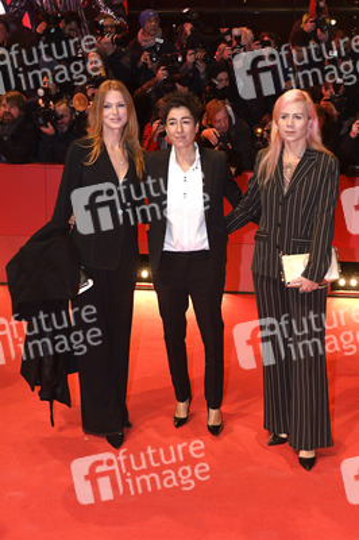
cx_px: 180
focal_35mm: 40
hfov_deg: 33.3
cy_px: 270
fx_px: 599
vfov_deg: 48.5
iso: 1250
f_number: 5
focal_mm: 40
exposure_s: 1/250
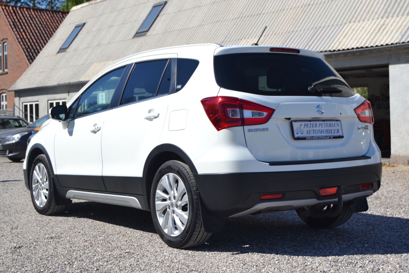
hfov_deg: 35.1
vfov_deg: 23.8
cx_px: 204
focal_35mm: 57
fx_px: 648
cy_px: 136
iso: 100
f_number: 9
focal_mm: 38
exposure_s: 1/320
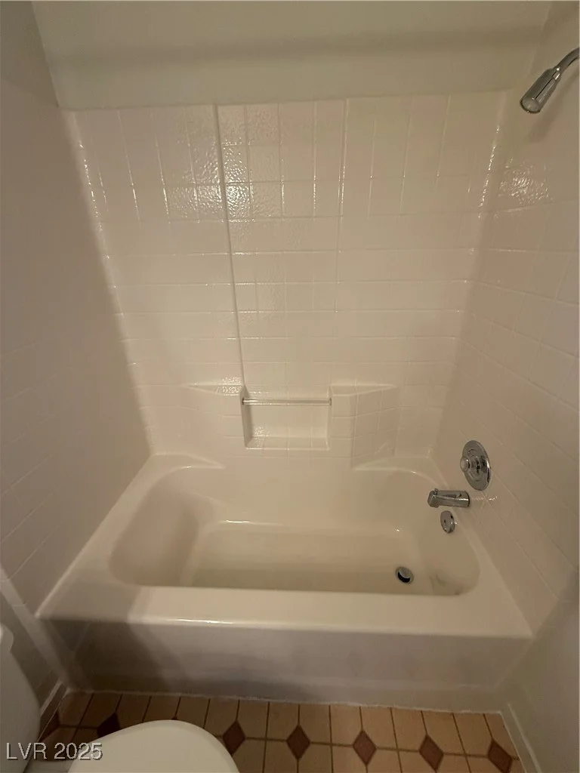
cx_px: 290
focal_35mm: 14
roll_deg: +0.5
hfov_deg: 85.7
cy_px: 386
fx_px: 313
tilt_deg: -26.3
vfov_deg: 102.1
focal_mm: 2.22
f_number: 2.2
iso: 320
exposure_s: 1/120
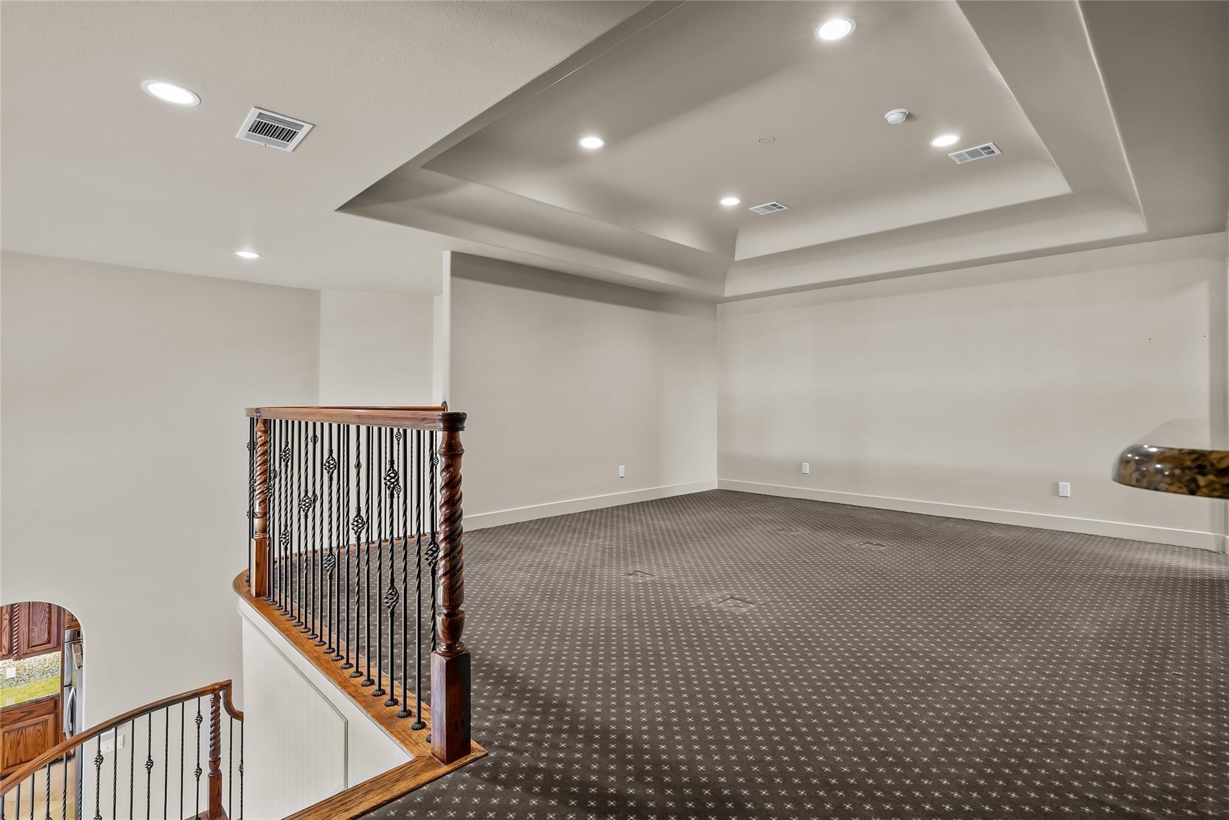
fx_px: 546
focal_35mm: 16
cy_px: 410
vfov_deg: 73.8
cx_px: 614
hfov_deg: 96.7
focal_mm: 16
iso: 640
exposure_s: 8
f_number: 8
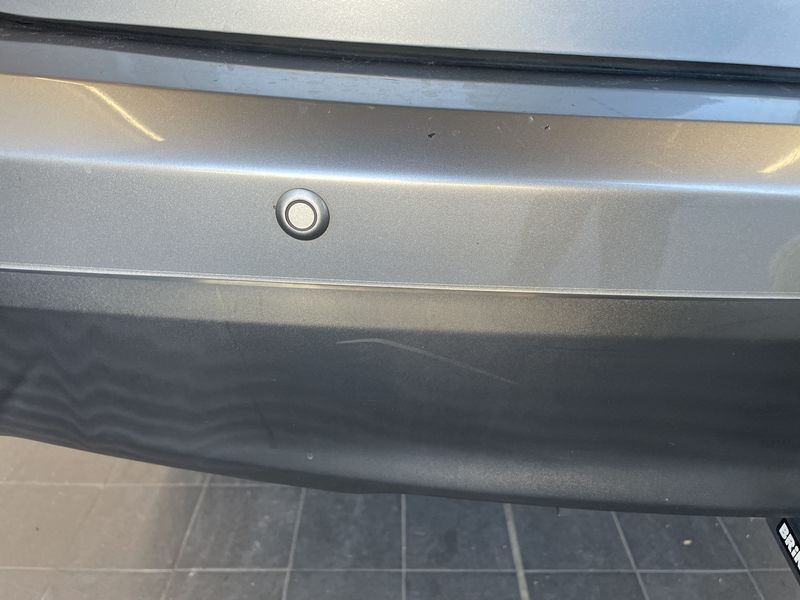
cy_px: 300
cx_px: 400
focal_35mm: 26
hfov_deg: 67.3
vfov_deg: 53.1
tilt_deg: -25.6
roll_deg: -3.0
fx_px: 601
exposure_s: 1/121
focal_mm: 4.2
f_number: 1.6
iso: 80
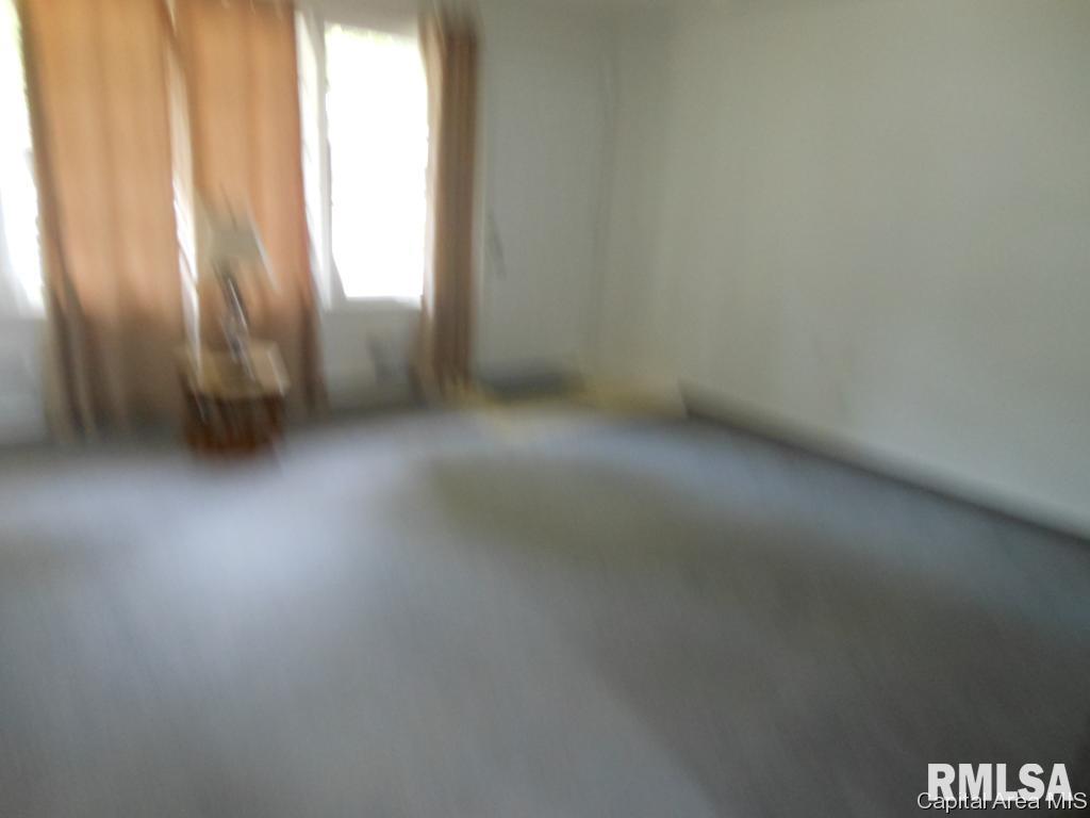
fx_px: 787
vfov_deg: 54.9
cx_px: 545
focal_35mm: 25
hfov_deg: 69.4
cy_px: 409
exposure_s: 1/30
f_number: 3.2
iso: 320
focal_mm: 4.5
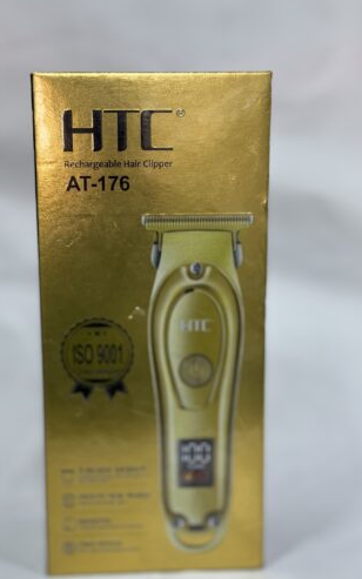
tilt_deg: -13.8
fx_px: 868
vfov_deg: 36.9
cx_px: 156
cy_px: 299
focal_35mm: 55
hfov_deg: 23.5
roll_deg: +0.1
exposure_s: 1/100
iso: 50
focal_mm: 6.76
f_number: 1.78
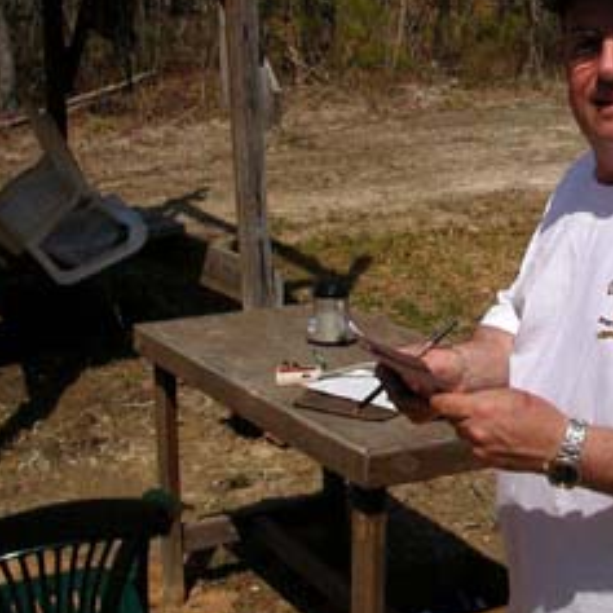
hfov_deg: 26.7
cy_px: 215
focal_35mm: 62
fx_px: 1242
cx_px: 559
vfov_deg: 27.6
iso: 100
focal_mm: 5.6
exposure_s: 1/1294
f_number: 4.5
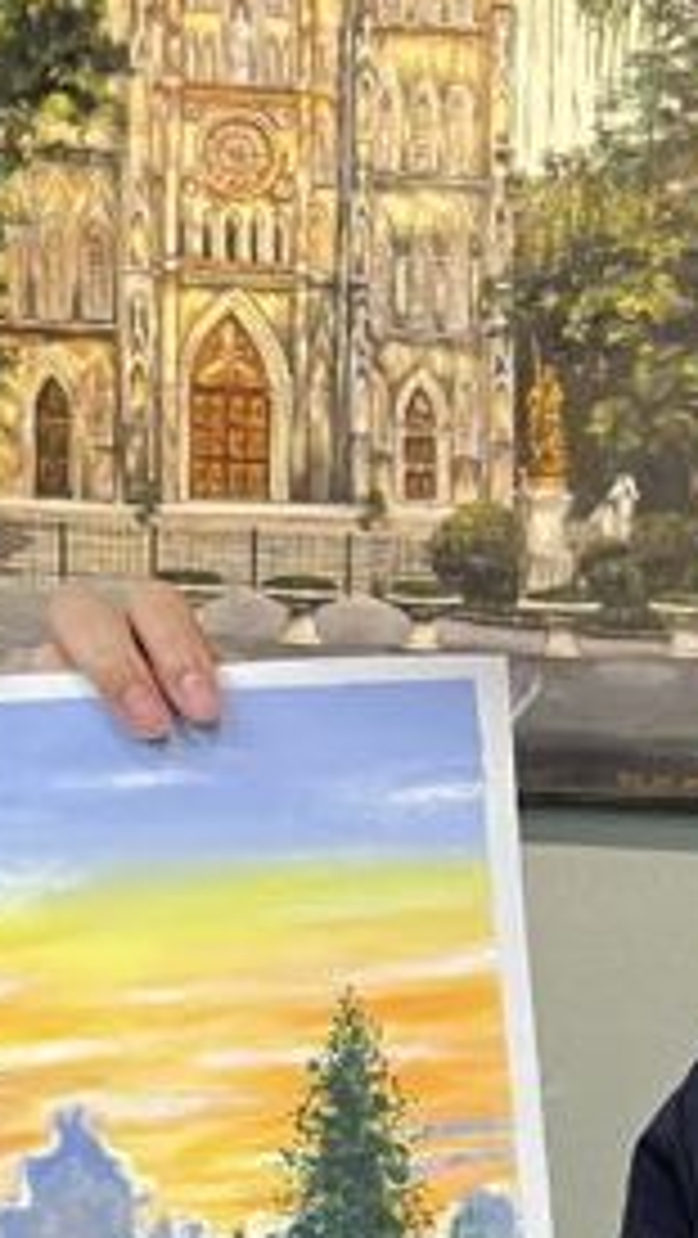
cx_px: 865
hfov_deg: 11.5
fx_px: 3384
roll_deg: +0.7
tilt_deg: -8.5
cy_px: 1166
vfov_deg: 20.2
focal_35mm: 103
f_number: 1.6
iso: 125
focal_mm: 5.1
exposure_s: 1/86
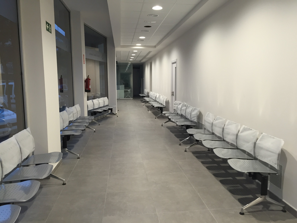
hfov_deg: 61.7
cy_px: 112
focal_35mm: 29
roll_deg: -0.1
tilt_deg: -7.9
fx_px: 249
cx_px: 148
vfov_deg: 48.2
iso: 100
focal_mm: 4.15
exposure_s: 1/33
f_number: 2.2
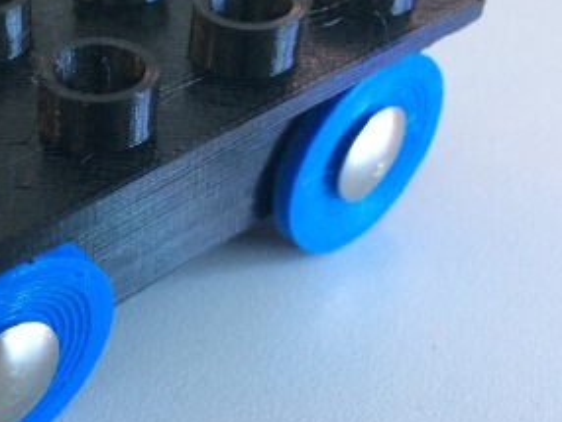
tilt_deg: -40.4
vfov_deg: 27.1
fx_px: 877
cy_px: 198
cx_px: 68
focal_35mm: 54
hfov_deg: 33.8
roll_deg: -1.8
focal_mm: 4.15
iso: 320
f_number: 2.2
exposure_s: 1/33
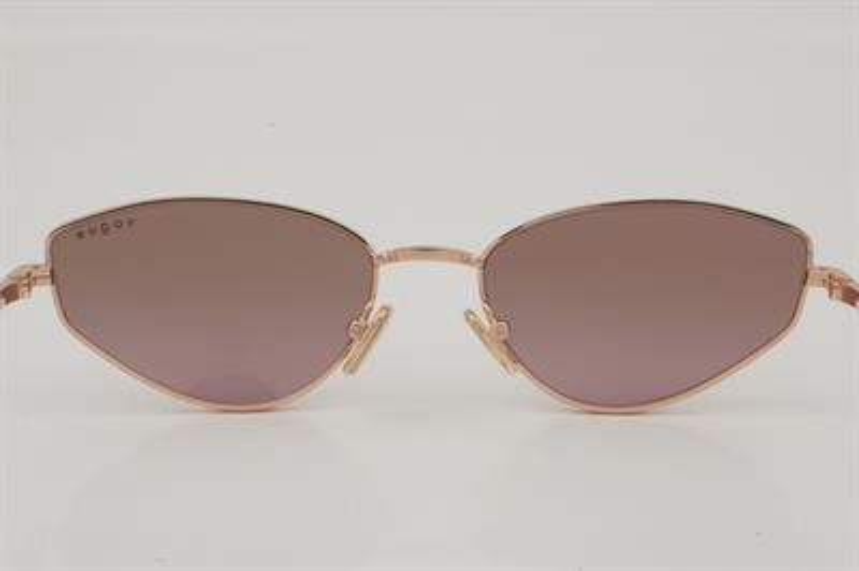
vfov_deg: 16.5
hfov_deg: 24.6
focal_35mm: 82
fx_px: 1967
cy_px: 286
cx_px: 430
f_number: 32
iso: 100
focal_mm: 55
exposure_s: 1/3
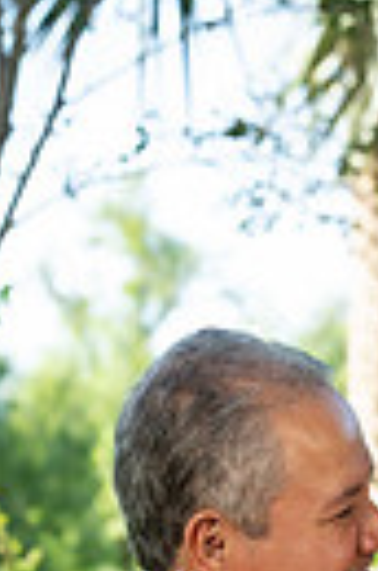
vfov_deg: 10.3
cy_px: 979
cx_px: 466
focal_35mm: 191
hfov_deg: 7.1
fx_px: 3024
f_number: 4
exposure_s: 1/500
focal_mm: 55
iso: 500
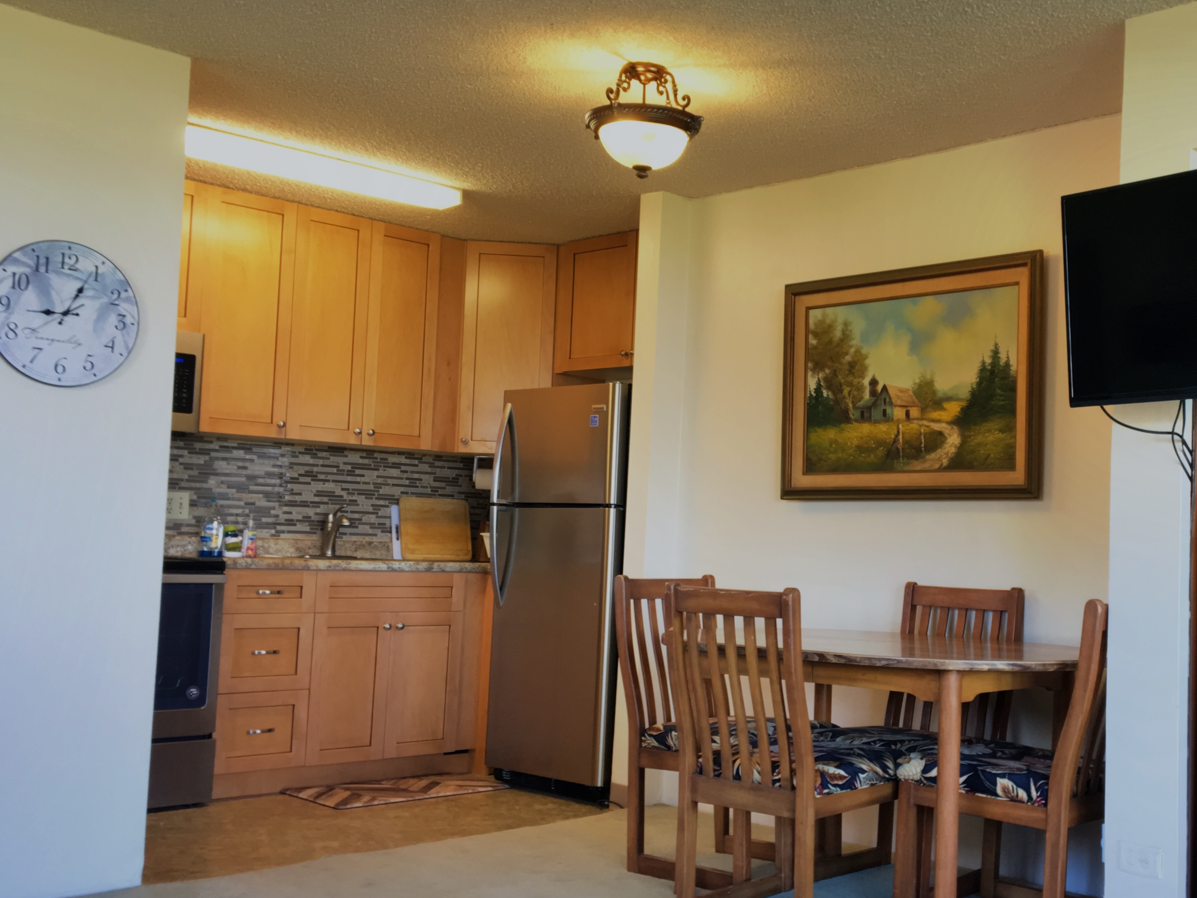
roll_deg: -1.7
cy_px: 460
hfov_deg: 44.8
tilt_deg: +3.6
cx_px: 836
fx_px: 1418
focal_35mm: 41
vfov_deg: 35.1
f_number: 2.2
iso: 25
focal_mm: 4.15
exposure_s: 1/60
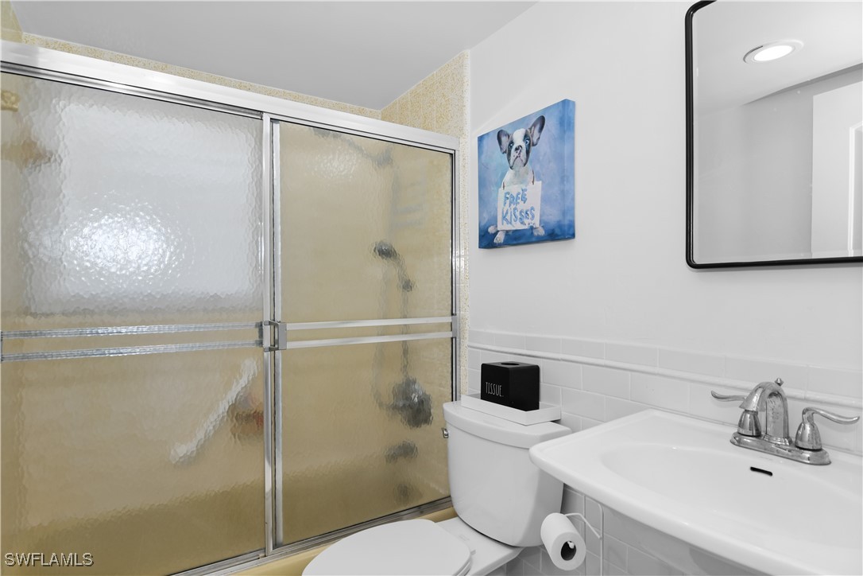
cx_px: 432
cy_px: 288
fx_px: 431
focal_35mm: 18
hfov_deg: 90.0
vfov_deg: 67.4
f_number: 8
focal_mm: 12
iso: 200
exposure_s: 1/50
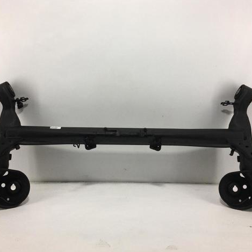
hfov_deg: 47.2
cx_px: 122
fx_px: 288
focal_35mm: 35
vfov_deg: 47.2
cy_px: 125
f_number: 2.2
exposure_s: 1/641
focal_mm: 4.15
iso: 25
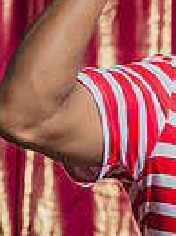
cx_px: 255
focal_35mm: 283
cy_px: 125
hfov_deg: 5.2
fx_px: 1925
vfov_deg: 7.0
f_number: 3.2
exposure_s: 1/200
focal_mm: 85
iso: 125
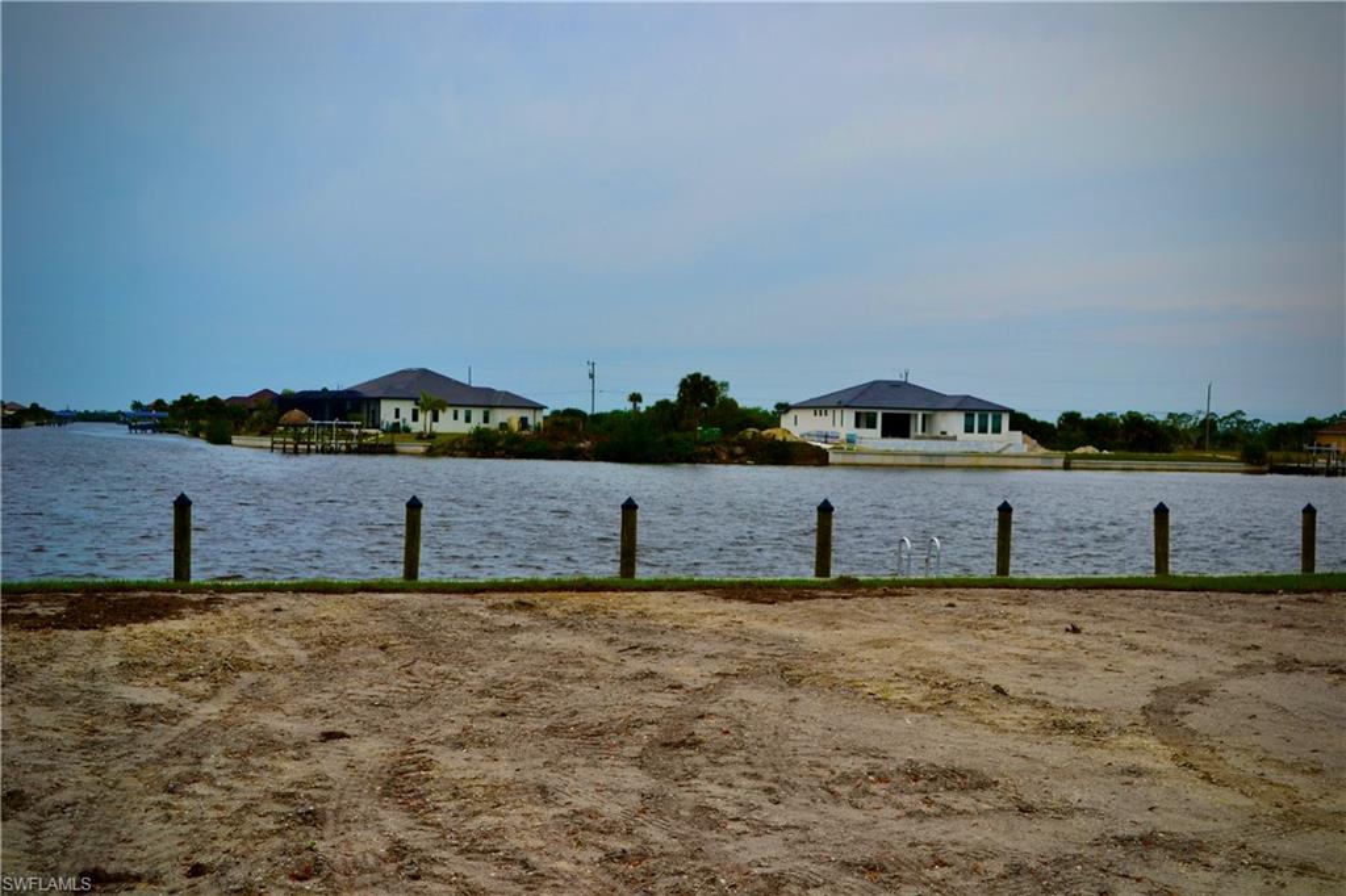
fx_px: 1570
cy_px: 448
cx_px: 673
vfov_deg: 31.9
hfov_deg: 46.4
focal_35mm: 42
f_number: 8
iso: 100
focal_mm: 28
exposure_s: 1/250
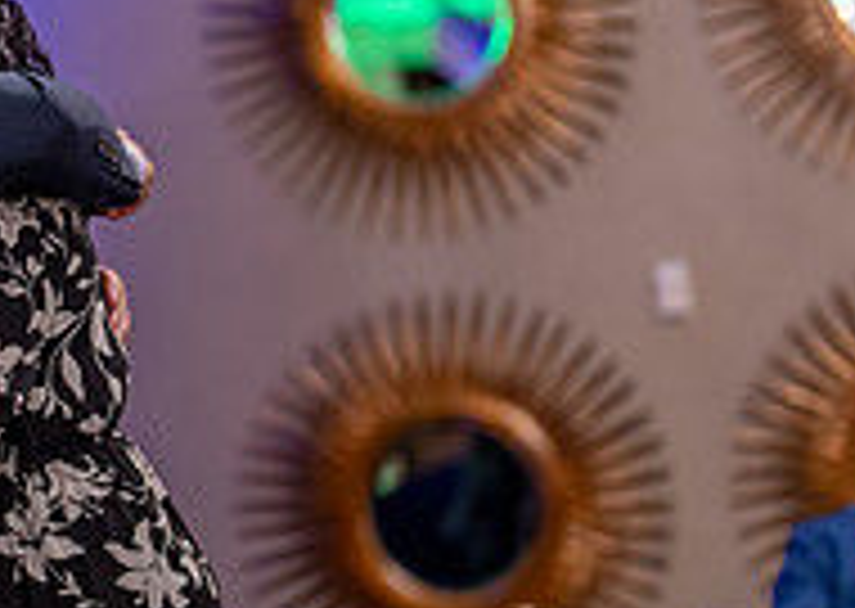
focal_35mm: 165
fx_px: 4000
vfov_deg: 8.7
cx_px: -72
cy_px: 338
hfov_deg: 12.0
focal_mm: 50
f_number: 1.2
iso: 800
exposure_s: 1/320
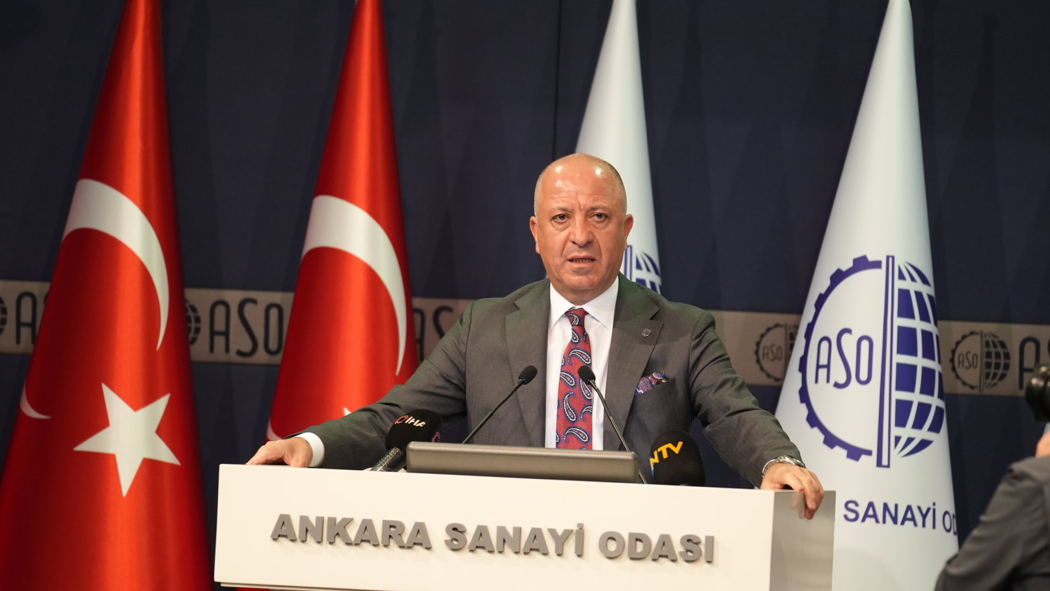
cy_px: 324
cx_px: 525
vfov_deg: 3.9
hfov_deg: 6.9
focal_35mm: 315
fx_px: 8772
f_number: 2.8
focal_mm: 200
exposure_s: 1/125
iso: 1600
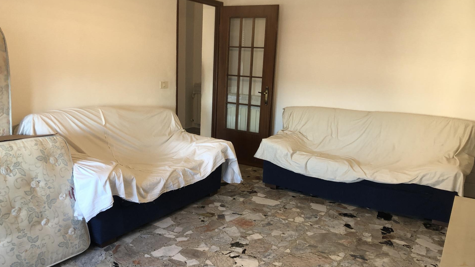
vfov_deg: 37.8
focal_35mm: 31
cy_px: 137
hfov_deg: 62.6
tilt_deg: -12.4
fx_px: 390
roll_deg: -3.0
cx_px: 235
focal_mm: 4
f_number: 1.8
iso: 50
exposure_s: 1/17
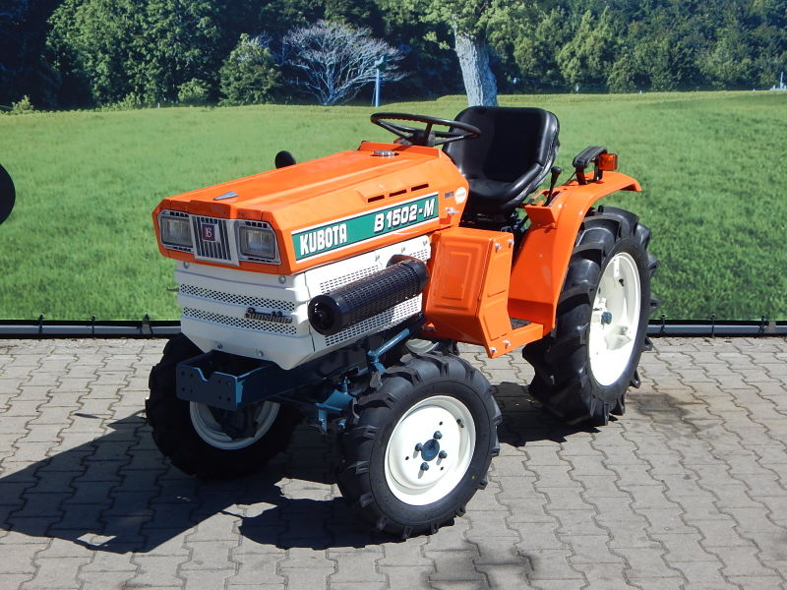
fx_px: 1228
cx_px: 394
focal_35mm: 54
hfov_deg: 35.5
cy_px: 295
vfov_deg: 27.0
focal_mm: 9.7
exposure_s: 1/1500
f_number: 3.8
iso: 125
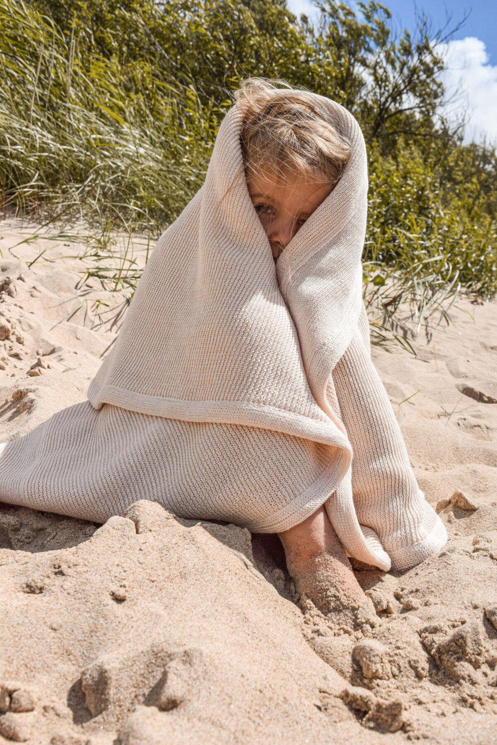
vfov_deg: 59.5
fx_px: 652
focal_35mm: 32
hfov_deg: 41.7
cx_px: 248
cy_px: 372
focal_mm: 21
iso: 400
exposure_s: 1/2000
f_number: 8
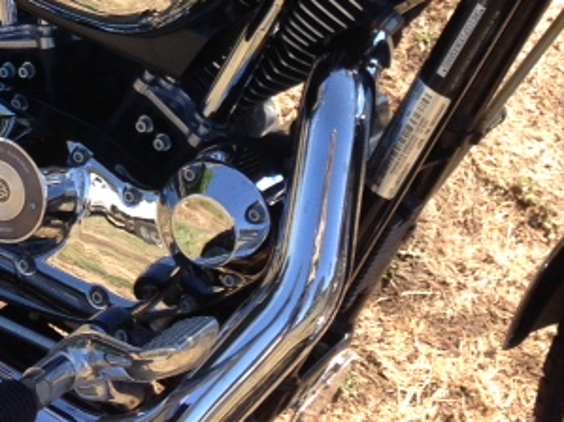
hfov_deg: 17.2
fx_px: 1840
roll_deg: -1.3
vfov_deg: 12.6
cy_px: -164
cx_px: 79
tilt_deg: -31.1
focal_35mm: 113
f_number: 2.4
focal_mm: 4.12
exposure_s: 1/526
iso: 50
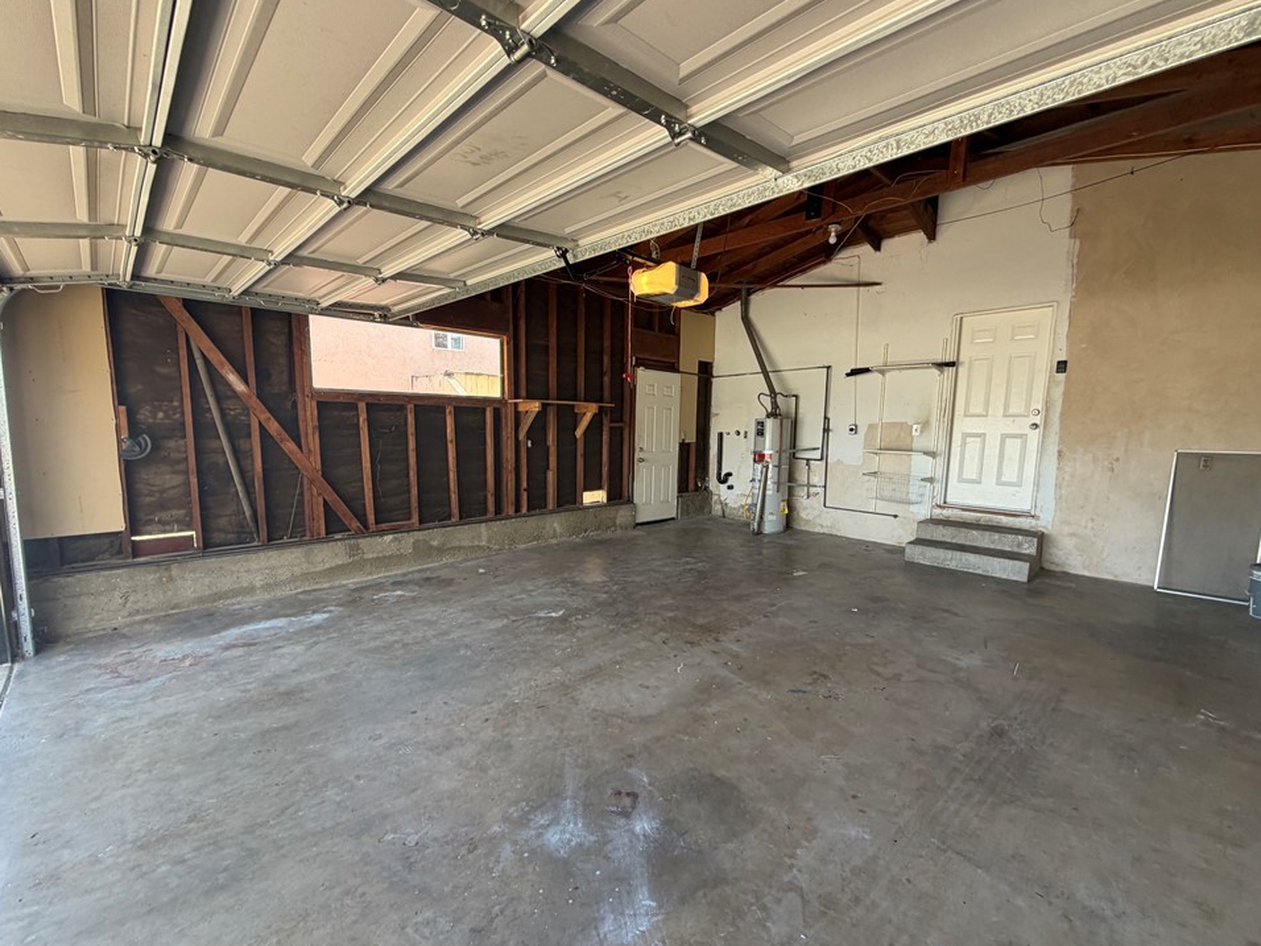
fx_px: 546
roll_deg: -0.1
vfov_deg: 81.7
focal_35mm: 15
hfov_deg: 98.2
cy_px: 491
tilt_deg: -5.9
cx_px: 636
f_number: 2.2
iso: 80
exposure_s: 1/121
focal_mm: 2.22
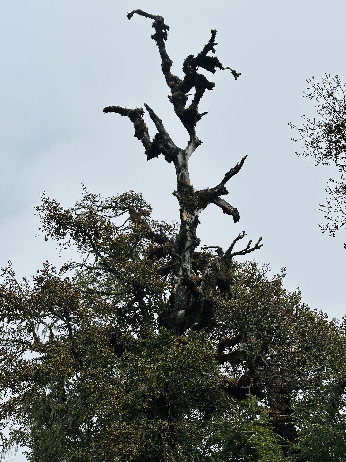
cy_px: 231
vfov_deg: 39.7
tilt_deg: +25.0
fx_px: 640
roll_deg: +3.6
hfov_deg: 30.3
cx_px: 173
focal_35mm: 48
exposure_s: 1/5556
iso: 64
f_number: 1.78
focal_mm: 6.86
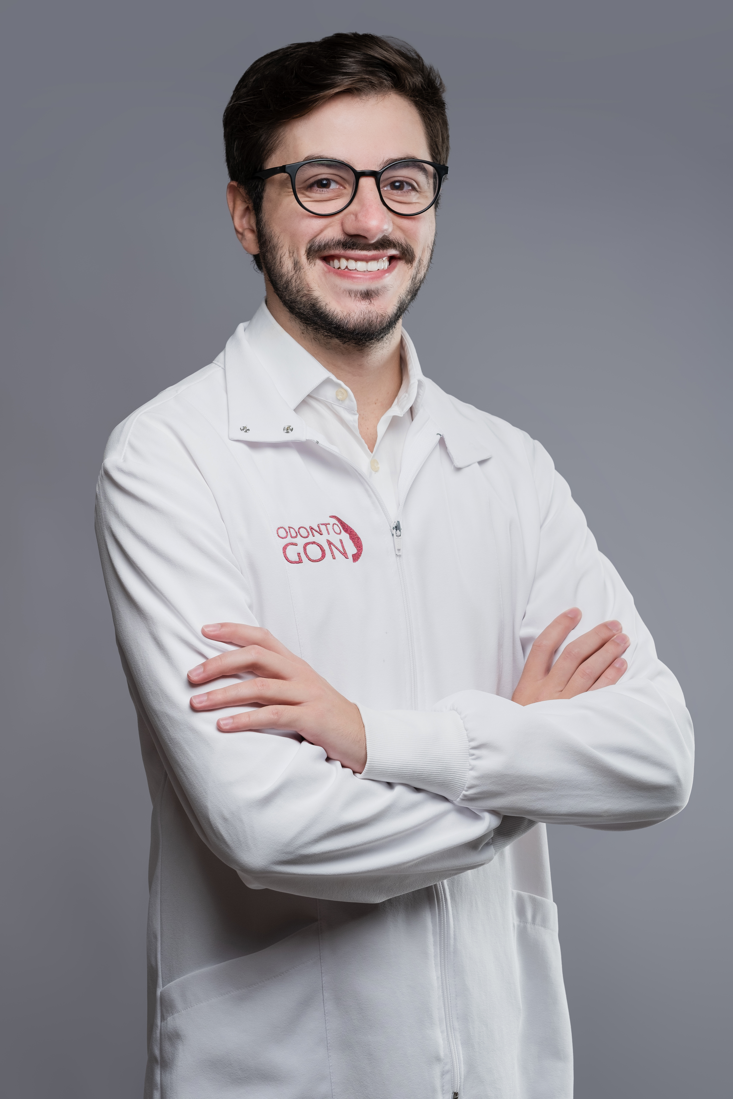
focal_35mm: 84
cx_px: 366
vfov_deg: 24.2
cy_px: 550
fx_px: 2565
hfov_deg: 16.3
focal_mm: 56
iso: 160
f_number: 5.6
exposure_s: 1/125
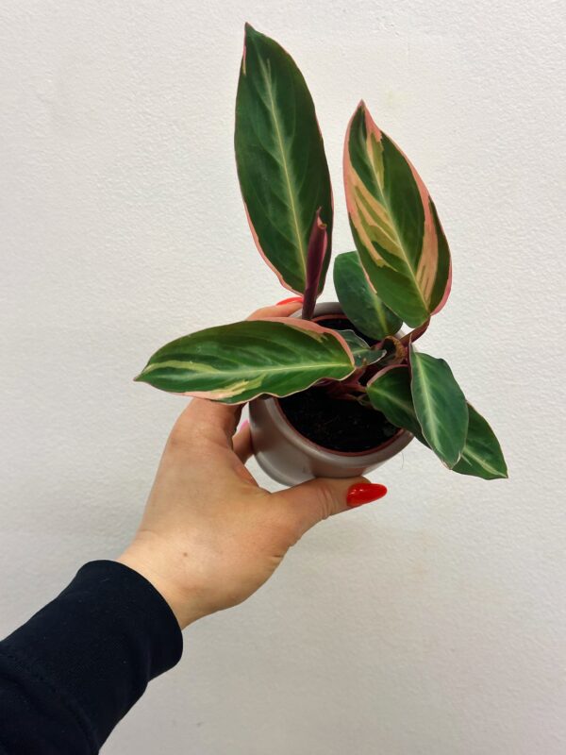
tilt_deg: -16.7
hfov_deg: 30.3
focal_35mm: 48
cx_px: 283
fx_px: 1046
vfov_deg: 39.7
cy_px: 378
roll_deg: -0.1
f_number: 1.78
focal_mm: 6.86
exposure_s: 1/50
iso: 100
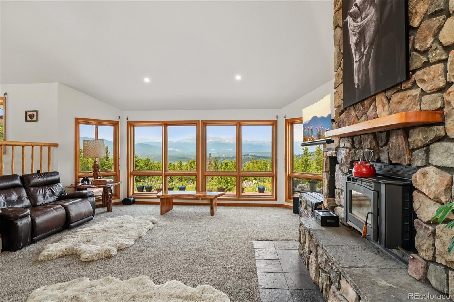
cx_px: 227
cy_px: 151
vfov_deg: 72.0
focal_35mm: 16
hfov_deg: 95.0
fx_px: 208
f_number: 8
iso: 100
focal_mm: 11
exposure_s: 1/45
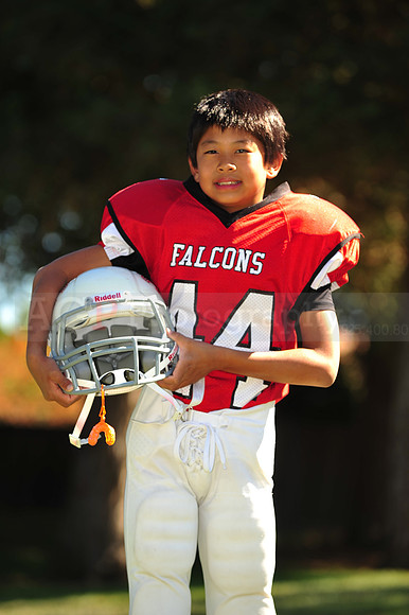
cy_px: 308
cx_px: 204
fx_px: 3071
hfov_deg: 7.6
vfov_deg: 11.4
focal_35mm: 180
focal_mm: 180
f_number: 4.5
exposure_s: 1/250
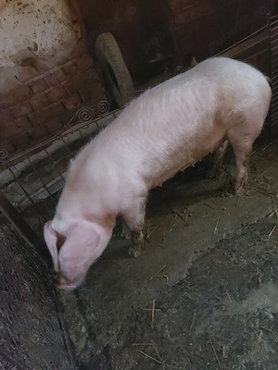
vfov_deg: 71.6
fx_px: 257
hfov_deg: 56.8
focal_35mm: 24
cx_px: 139
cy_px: 185
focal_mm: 5.23
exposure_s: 1/10
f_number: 1.8
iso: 2500
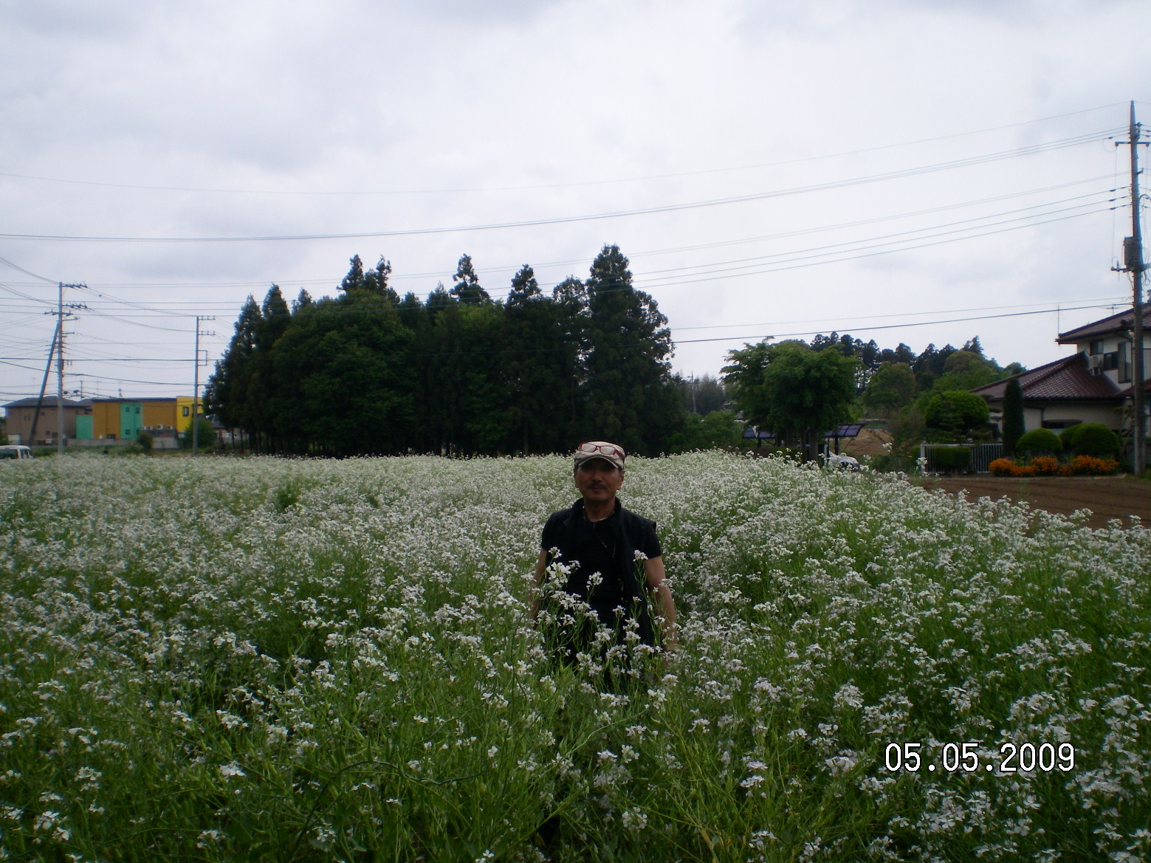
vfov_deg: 36.8
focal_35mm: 39
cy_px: 433
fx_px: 1297
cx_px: 581
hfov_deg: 47.9
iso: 50
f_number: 4.6
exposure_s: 1/217
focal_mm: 6.3
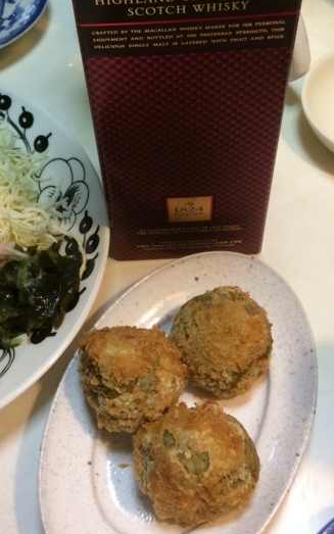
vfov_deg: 41.9
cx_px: 143
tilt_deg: -53.3
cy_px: 161
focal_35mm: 47
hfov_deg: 27.4
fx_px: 684
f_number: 2.2
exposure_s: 1/30
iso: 64
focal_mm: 4.15
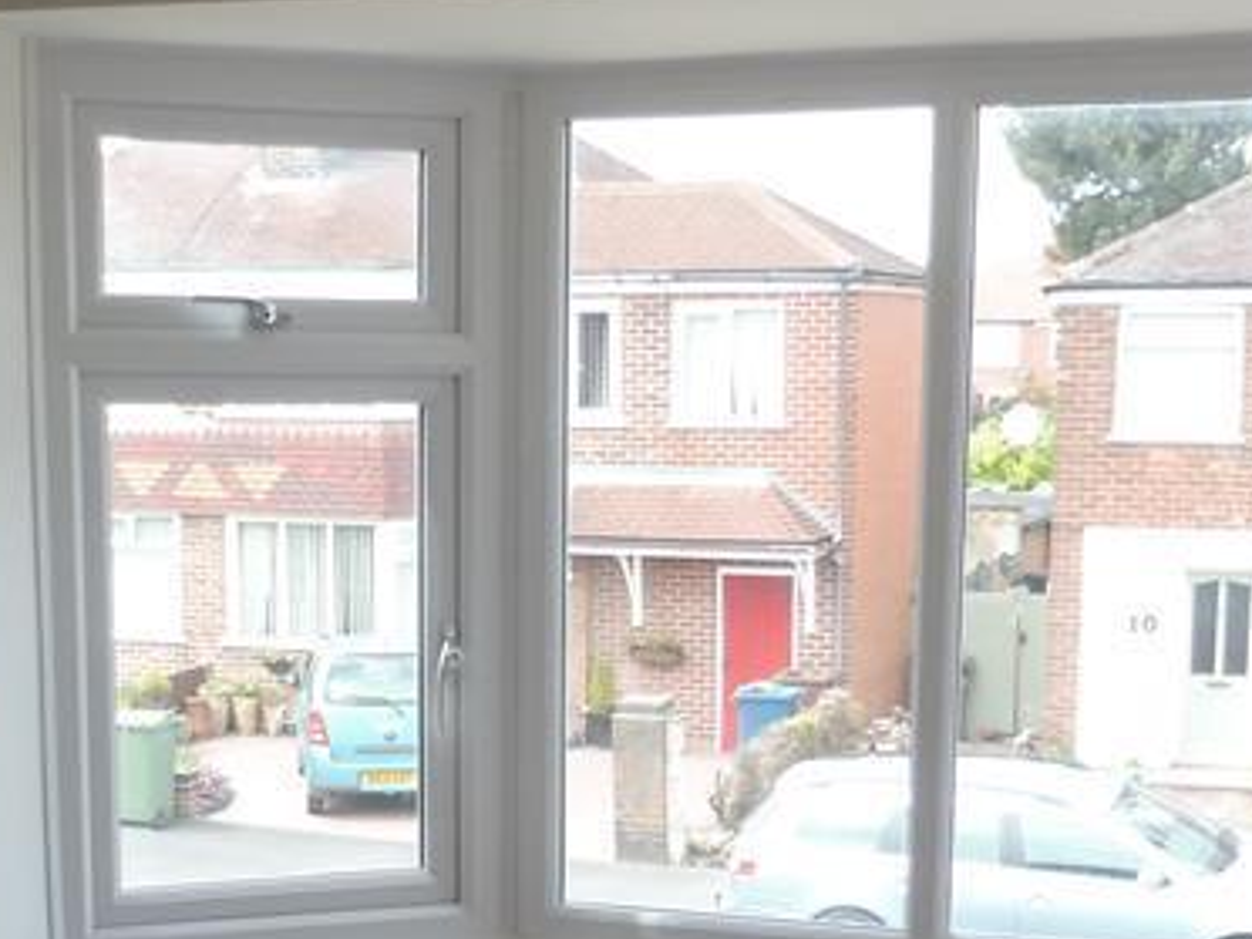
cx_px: 491
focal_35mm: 66
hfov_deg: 29.3
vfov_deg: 21.9
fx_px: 2387
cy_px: 791
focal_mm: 4.3
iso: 100
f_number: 3.3
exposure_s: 1/100
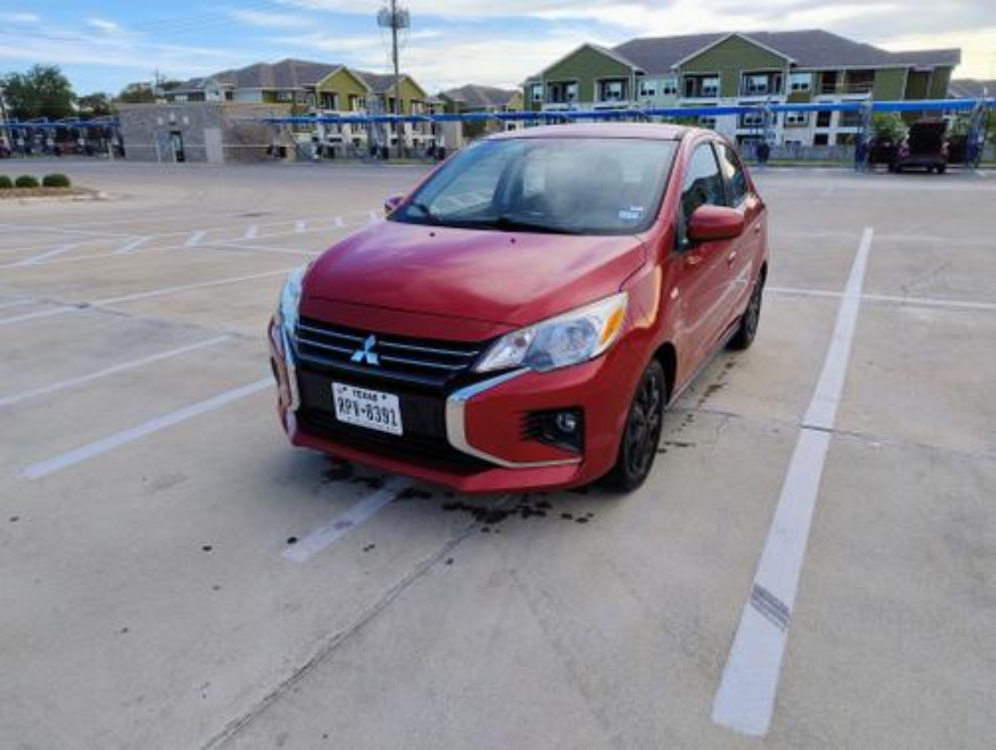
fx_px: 692
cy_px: 375
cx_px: 498
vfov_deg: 56.9
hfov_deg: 71.5
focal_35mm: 24
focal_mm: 5.56
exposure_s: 1/490
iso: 100
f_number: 1.8
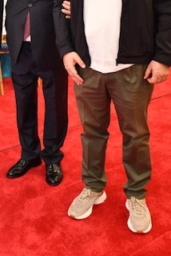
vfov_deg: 32.1
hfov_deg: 22.3
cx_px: 26
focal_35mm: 60
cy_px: 36
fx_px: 427
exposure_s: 1/60
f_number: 4
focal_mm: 20
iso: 500
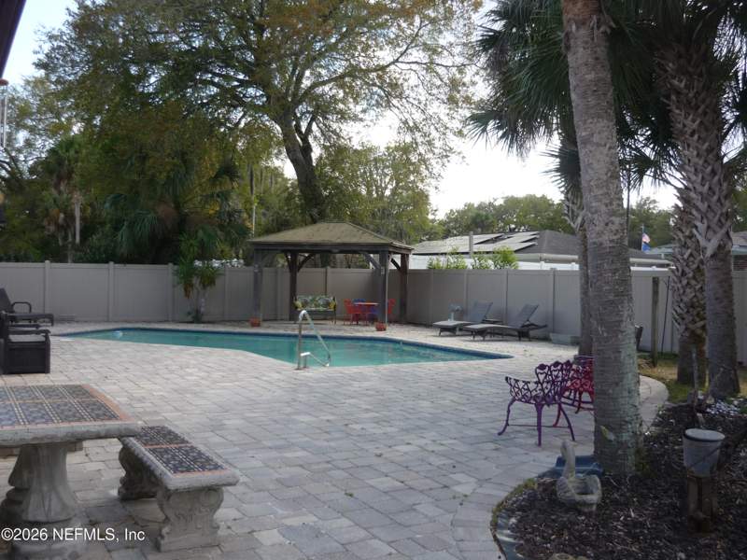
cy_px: 280
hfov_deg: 55.4
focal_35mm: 33
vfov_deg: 42.9
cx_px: 374
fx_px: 712
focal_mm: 5.5
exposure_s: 1/400
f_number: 2.8
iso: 100
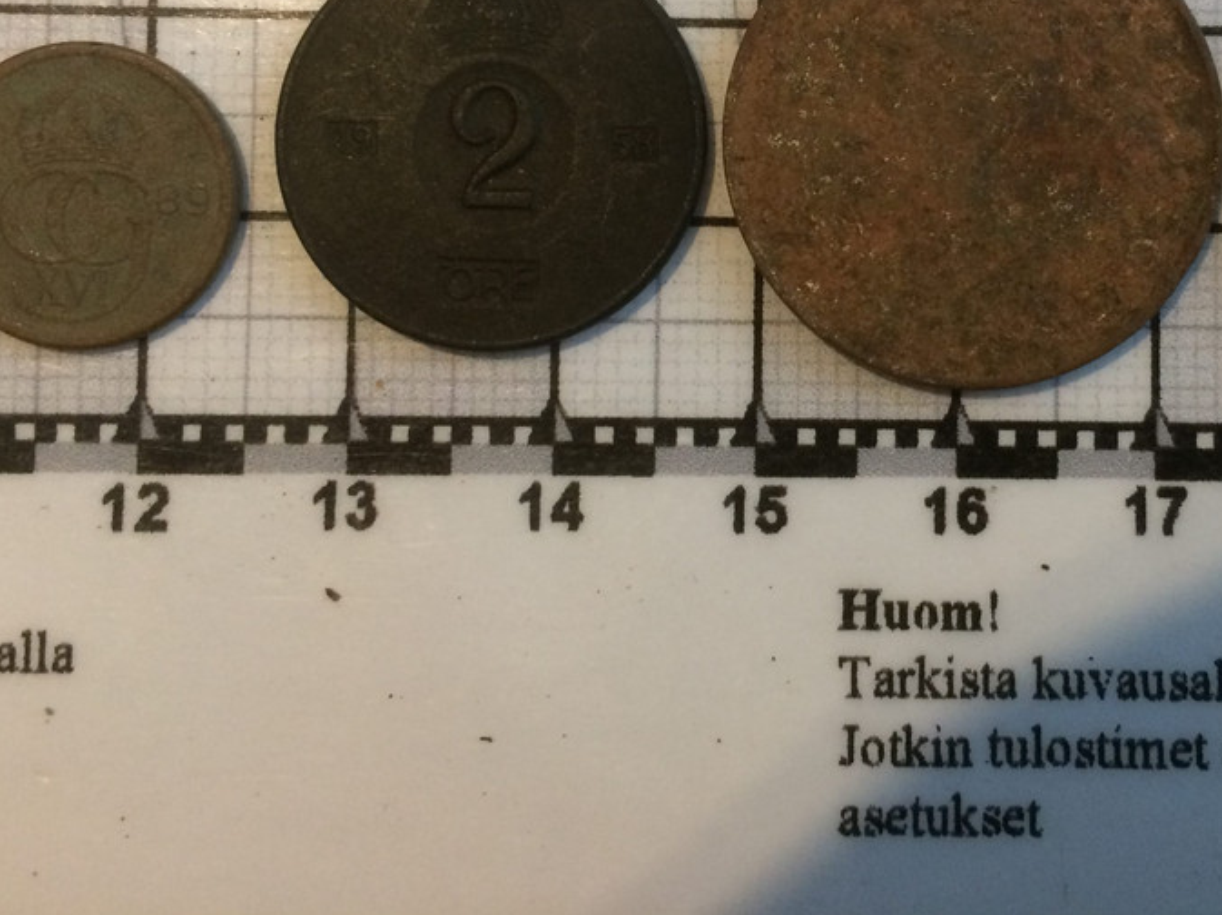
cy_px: 194
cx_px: 851
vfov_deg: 30.8
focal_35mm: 46
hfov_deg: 40.5
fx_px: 1623
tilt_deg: -87.9
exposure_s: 1/33
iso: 250
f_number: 2.2
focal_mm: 4.15
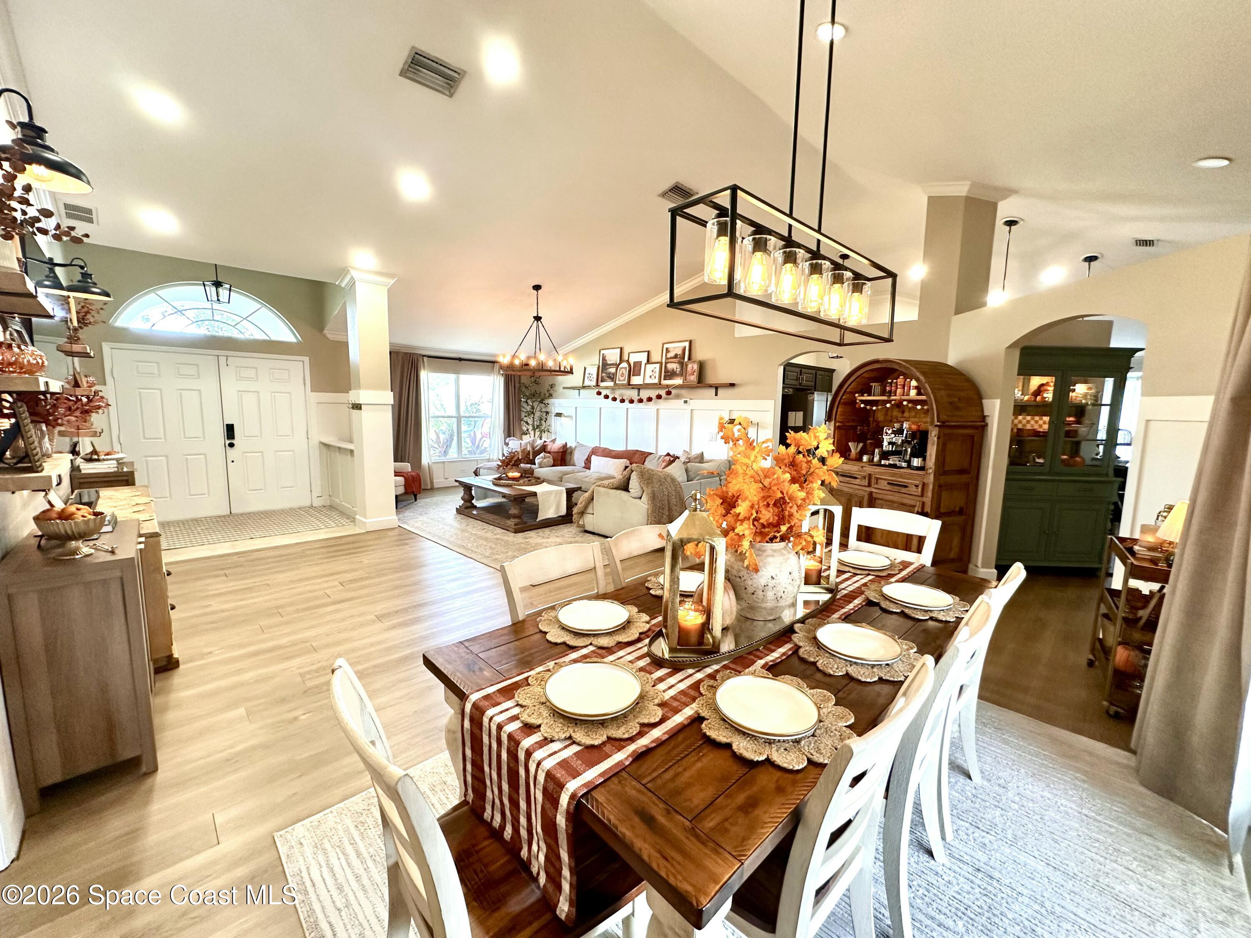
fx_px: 506
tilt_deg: -6.9
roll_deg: -1.3
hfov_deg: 102.1
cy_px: 469
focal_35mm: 14
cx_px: 626
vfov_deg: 85.7
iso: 160
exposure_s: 1/60
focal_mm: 2.22
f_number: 2.2
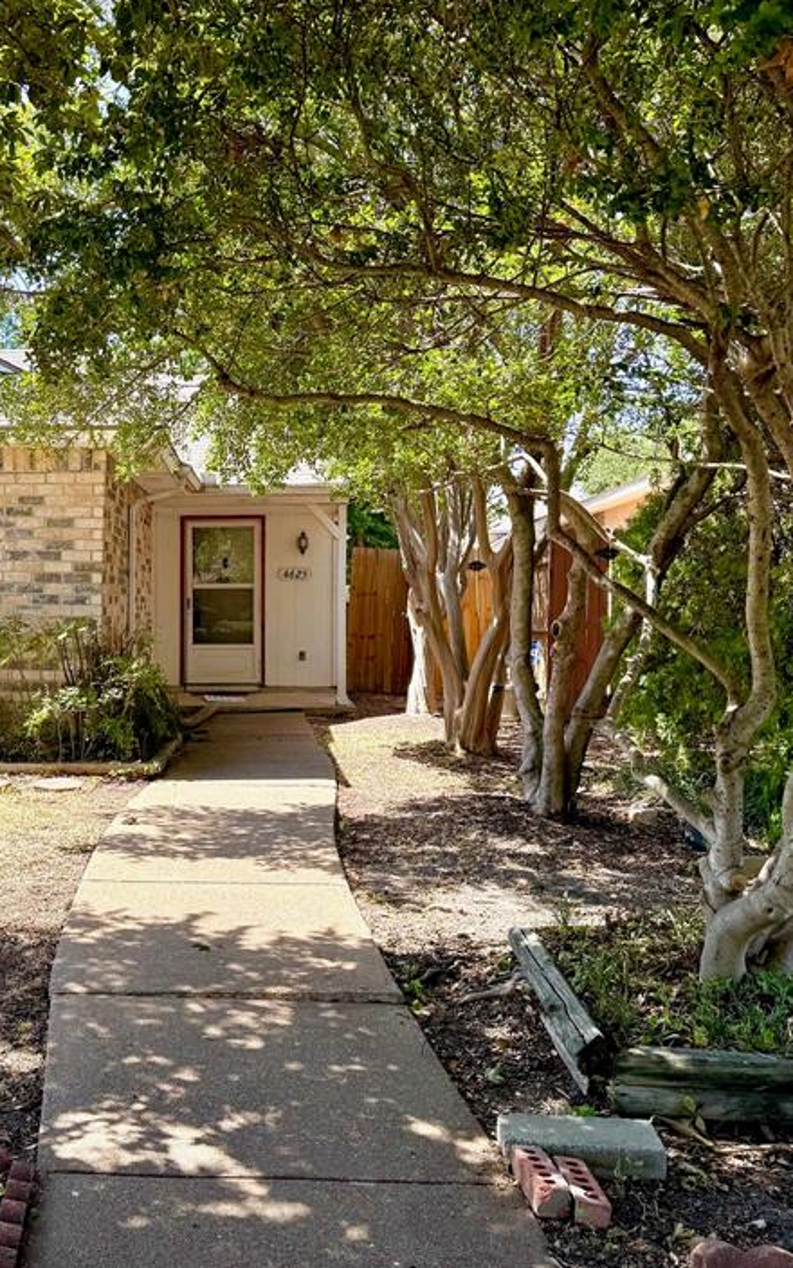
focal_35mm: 37
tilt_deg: -1.5
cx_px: 155
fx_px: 1279
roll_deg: -0.4
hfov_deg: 33.4
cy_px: 627
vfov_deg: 52.7
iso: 80
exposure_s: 1/1131
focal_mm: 6.76
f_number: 1.78
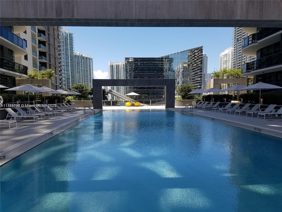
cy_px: 106
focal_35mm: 26
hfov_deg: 67.3
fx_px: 212
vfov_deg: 53.1
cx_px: 141
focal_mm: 4.2
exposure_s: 1/1852
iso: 50
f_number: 1.7
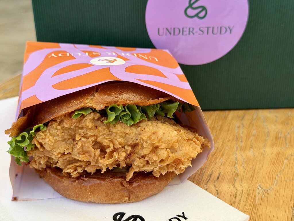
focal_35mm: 48
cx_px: 147
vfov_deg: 30.3
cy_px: 110
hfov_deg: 39.7
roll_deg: +0.8
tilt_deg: -23.9
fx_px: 408
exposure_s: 1/769
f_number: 1.78
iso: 64
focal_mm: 6.76
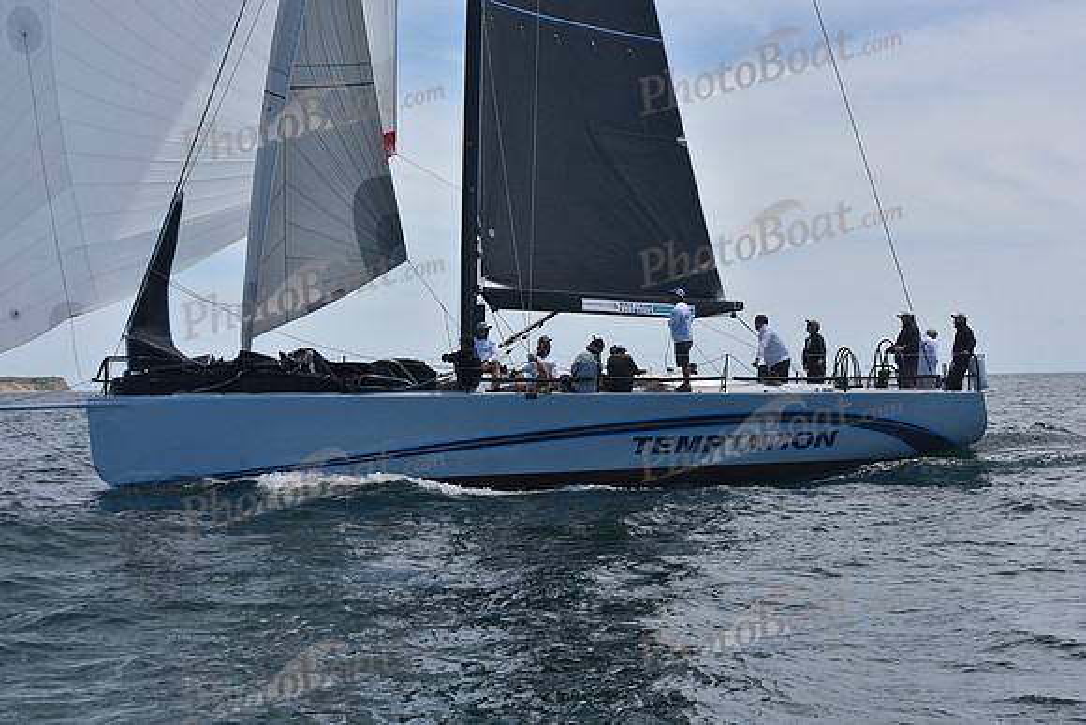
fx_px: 2112
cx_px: 543
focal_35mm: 70
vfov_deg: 19.5
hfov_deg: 28.8
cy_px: 362
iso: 250
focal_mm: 70
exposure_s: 1/800
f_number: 10
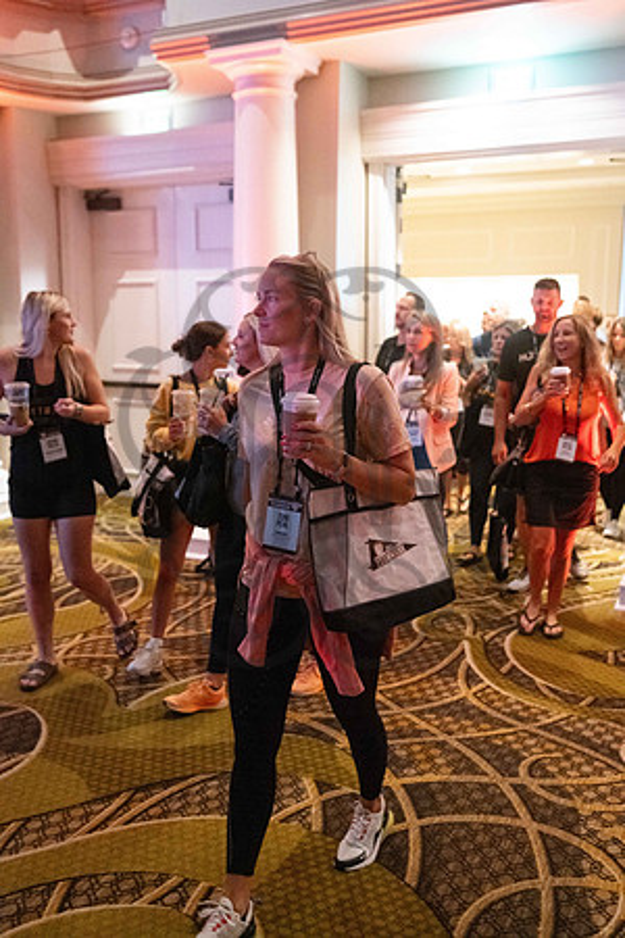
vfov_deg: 54.4
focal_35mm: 35
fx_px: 911
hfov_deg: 37.9
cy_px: 469
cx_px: 312
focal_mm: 35
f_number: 2.8
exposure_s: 1/160
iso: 8000
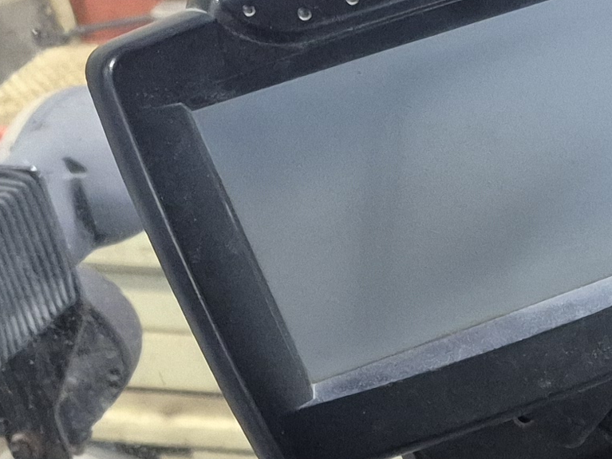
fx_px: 2121
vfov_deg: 11.9
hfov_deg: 14.1
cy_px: 633
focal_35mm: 120
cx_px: 1176
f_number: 1.8
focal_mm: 5.4
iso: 800
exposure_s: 1/60
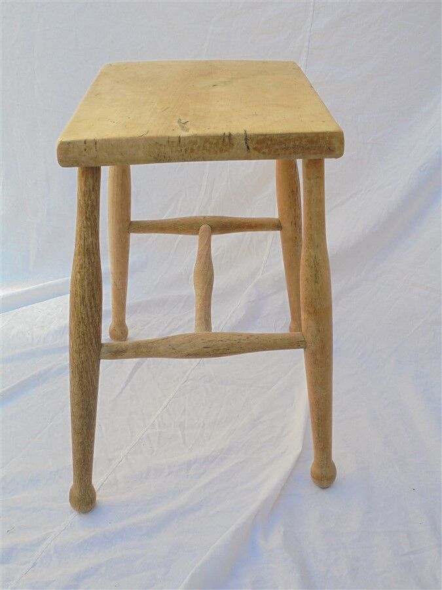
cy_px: 295
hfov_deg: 41.8
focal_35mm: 34
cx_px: 221
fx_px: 579
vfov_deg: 54.0
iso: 100
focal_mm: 6.1
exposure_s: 1/250
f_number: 4
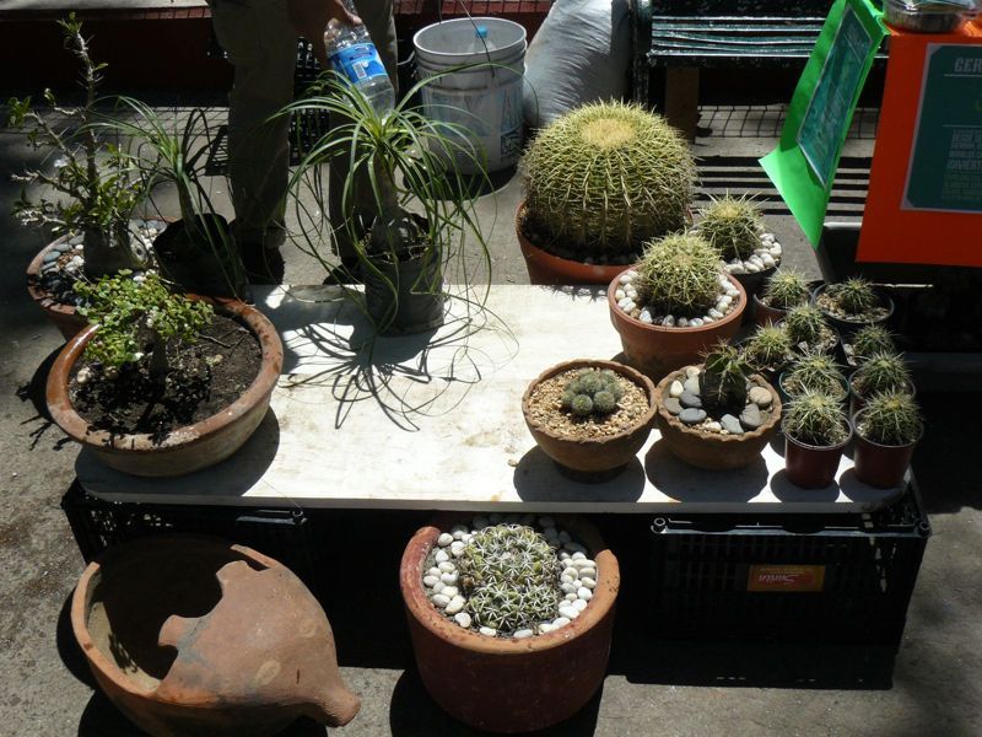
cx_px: 491
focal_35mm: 36
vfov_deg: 39.7
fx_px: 1021
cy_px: 368
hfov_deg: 51.4
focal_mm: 6
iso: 100
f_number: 6.3
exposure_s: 1/400
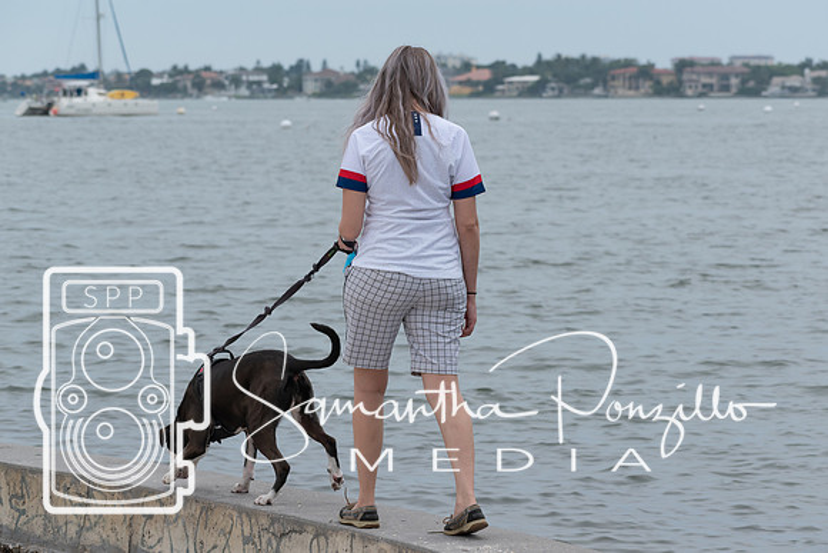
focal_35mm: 167
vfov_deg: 8.2
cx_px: 414
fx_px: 3844
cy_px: 276
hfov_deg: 12.3
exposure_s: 1/800
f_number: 7.1
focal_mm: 110
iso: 200
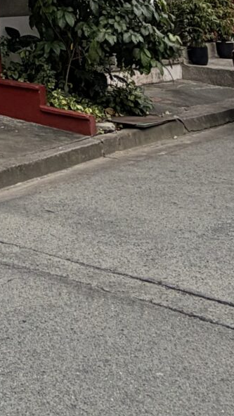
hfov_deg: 15.8
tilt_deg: +18.4
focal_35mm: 66
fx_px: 728
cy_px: -254
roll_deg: -0.9
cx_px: -177
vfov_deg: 23.4
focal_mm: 2.22
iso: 32
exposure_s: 1/770
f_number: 2.2
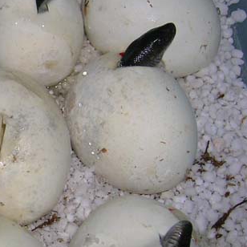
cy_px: 146
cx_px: -7
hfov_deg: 21.3
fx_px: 630
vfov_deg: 22.2
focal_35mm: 78
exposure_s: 1/60.1
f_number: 2.9
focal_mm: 5.7
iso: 50
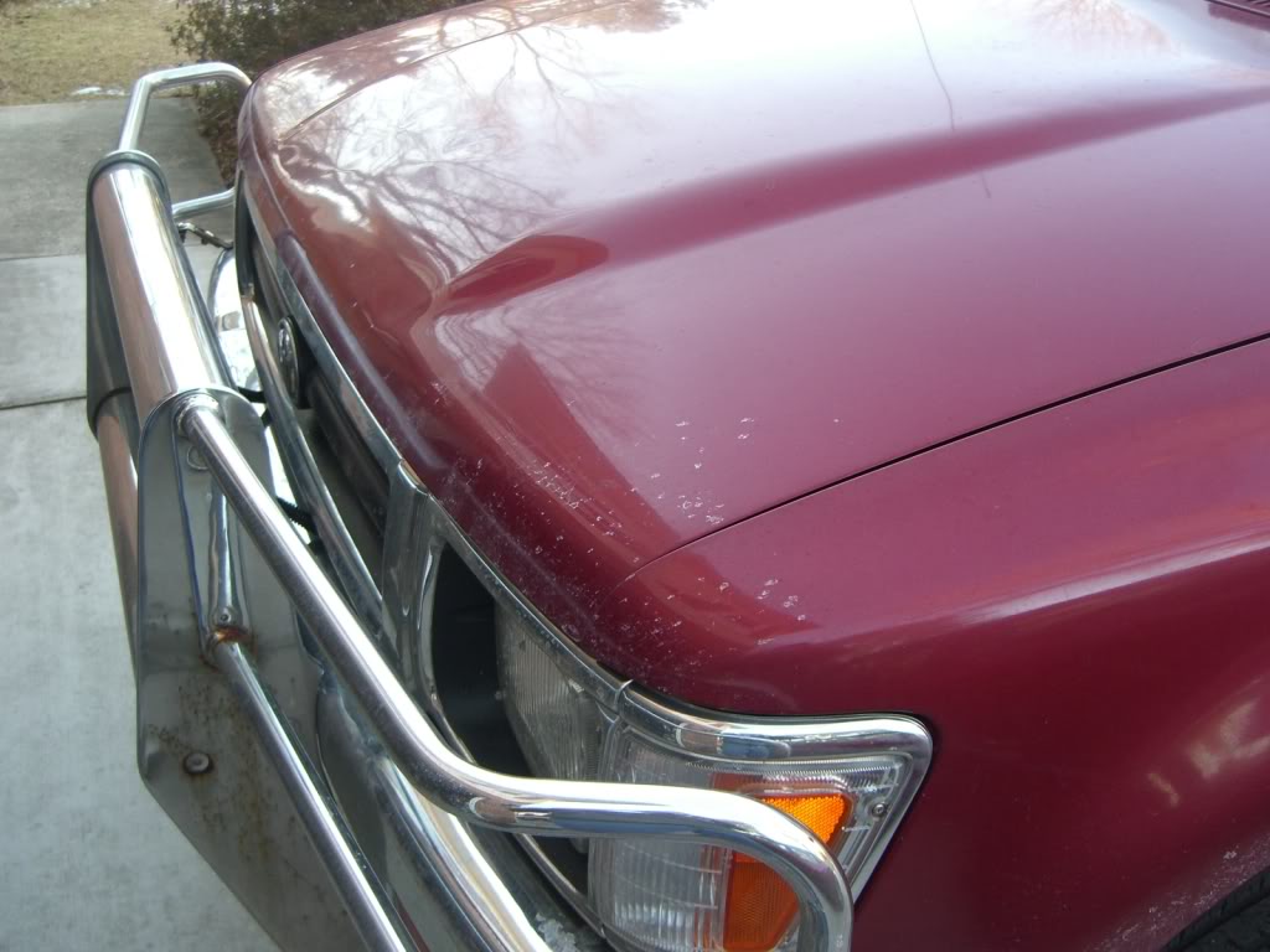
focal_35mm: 38
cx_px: 635
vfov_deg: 37.7
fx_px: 1394
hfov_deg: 49.0
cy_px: 476
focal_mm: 7.9
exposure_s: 1/60
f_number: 2.8
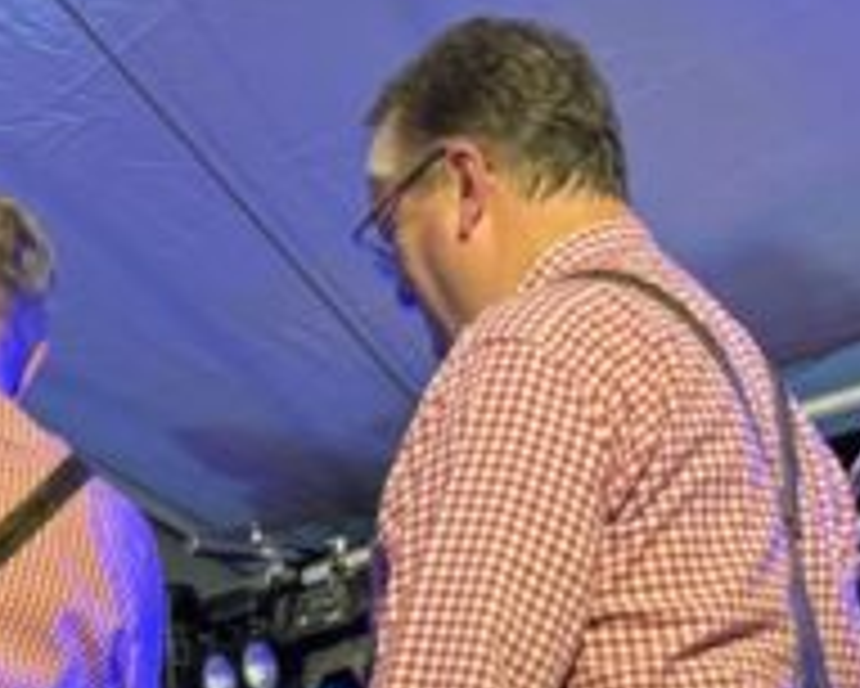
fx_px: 2597
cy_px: 1061
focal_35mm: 102
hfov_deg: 18.5
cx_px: 86
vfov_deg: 14.1
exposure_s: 1/50
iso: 320
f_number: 1.6
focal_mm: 5.96
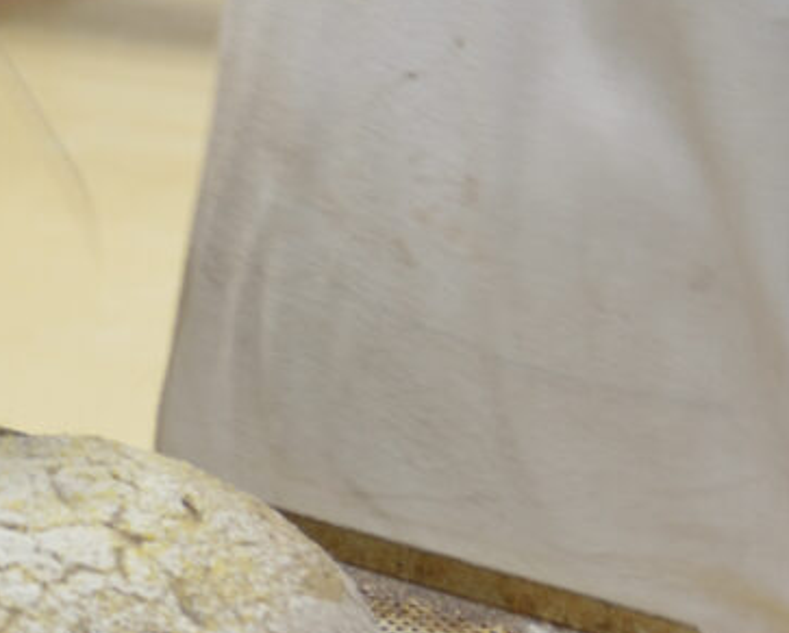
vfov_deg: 8.9
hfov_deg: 10.3
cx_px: -809
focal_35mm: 172
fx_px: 4020
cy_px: -86
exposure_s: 1/40
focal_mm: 26
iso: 400
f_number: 3.5
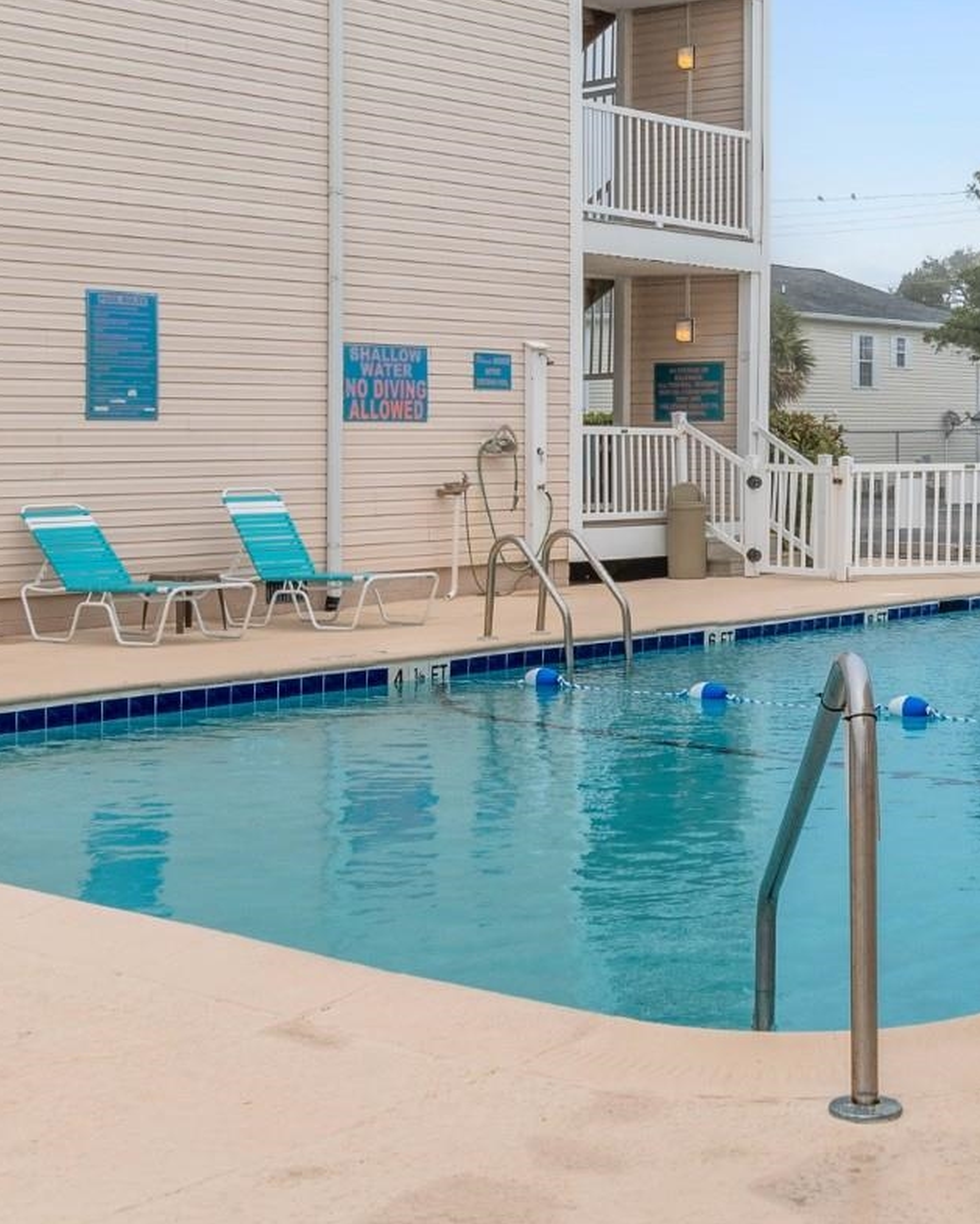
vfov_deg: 32.2
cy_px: 399
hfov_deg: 26.0
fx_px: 2102
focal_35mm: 58
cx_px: 704
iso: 100
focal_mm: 15
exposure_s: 1/320
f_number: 9
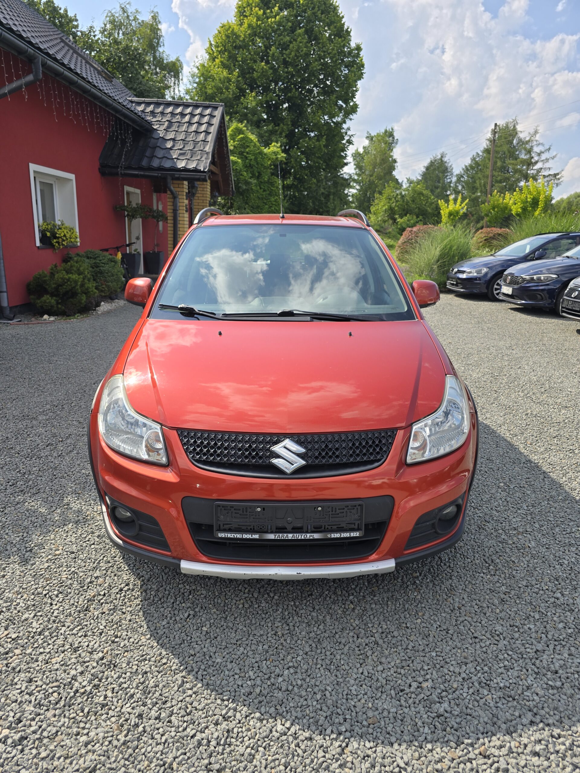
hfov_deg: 58.9
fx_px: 514
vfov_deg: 73.9
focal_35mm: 23
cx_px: 290
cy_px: 386
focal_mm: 6.3
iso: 12
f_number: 1.7
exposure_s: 1/765
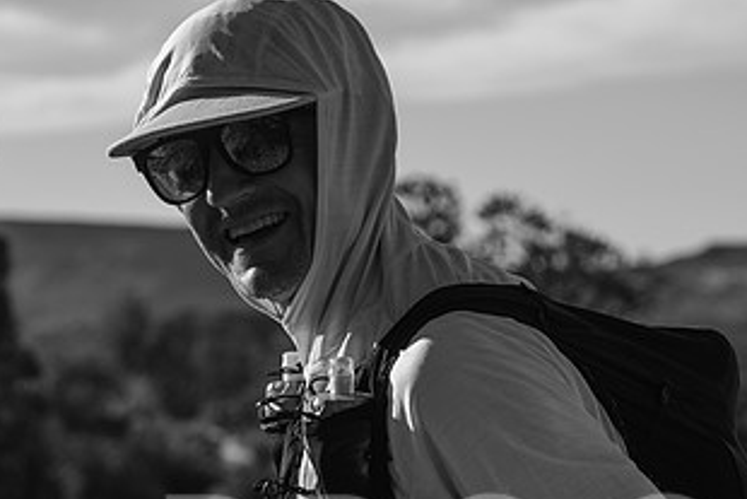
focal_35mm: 137
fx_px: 2844
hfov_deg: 15.0
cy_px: 307
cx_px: 408
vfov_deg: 10.0
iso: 160
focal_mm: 61
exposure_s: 1/1600
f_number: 4
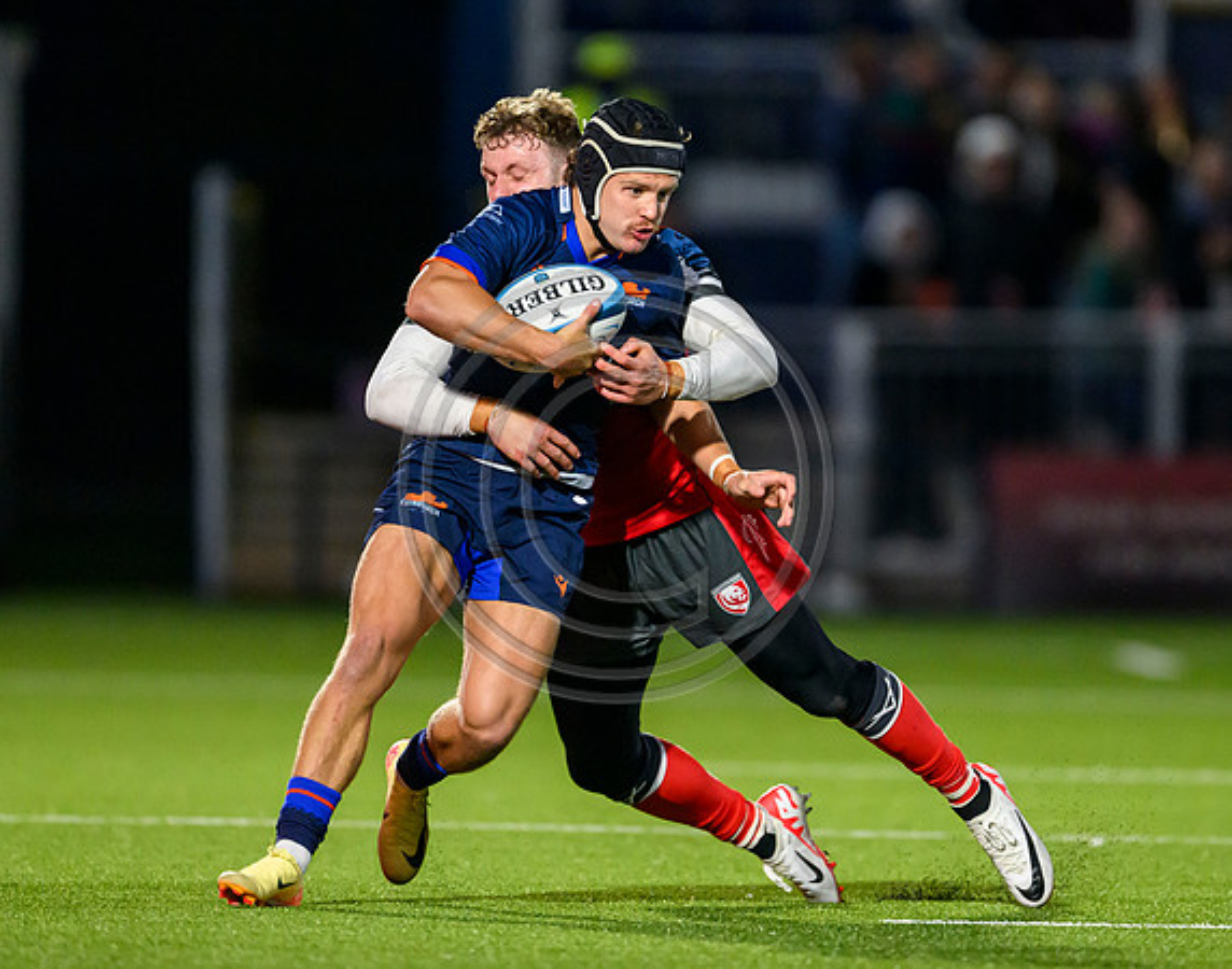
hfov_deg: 2.6
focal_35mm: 752
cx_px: 724
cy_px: 427
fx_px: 27248
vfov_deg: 2.0
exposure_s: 1/1000
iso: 8000
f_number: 4
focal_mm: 560
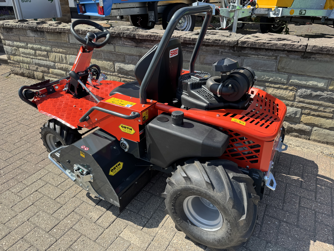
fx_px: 232
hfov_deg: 71.6
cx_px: 167
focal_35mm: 24
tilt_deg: -27.9
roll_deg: +0.0
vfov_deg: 56.8
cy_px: 126
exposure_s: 1/1721
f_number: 1.78
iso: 80
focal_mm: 6.76
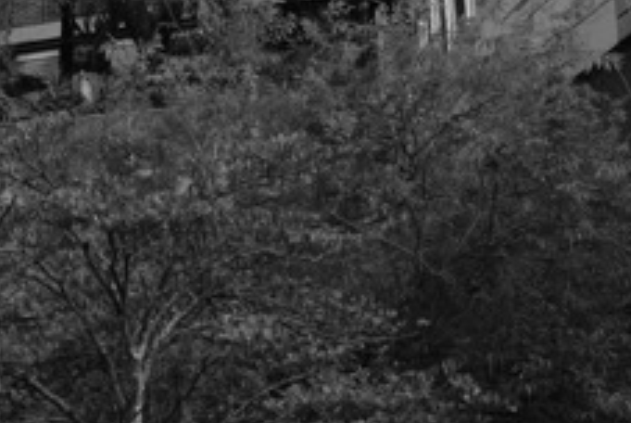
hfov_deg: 8.1
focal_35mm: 242
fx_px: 4247
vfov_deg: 5.6
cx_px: -653
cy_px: -192
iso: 100
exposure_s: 1/200
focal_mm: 43
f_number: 4.5
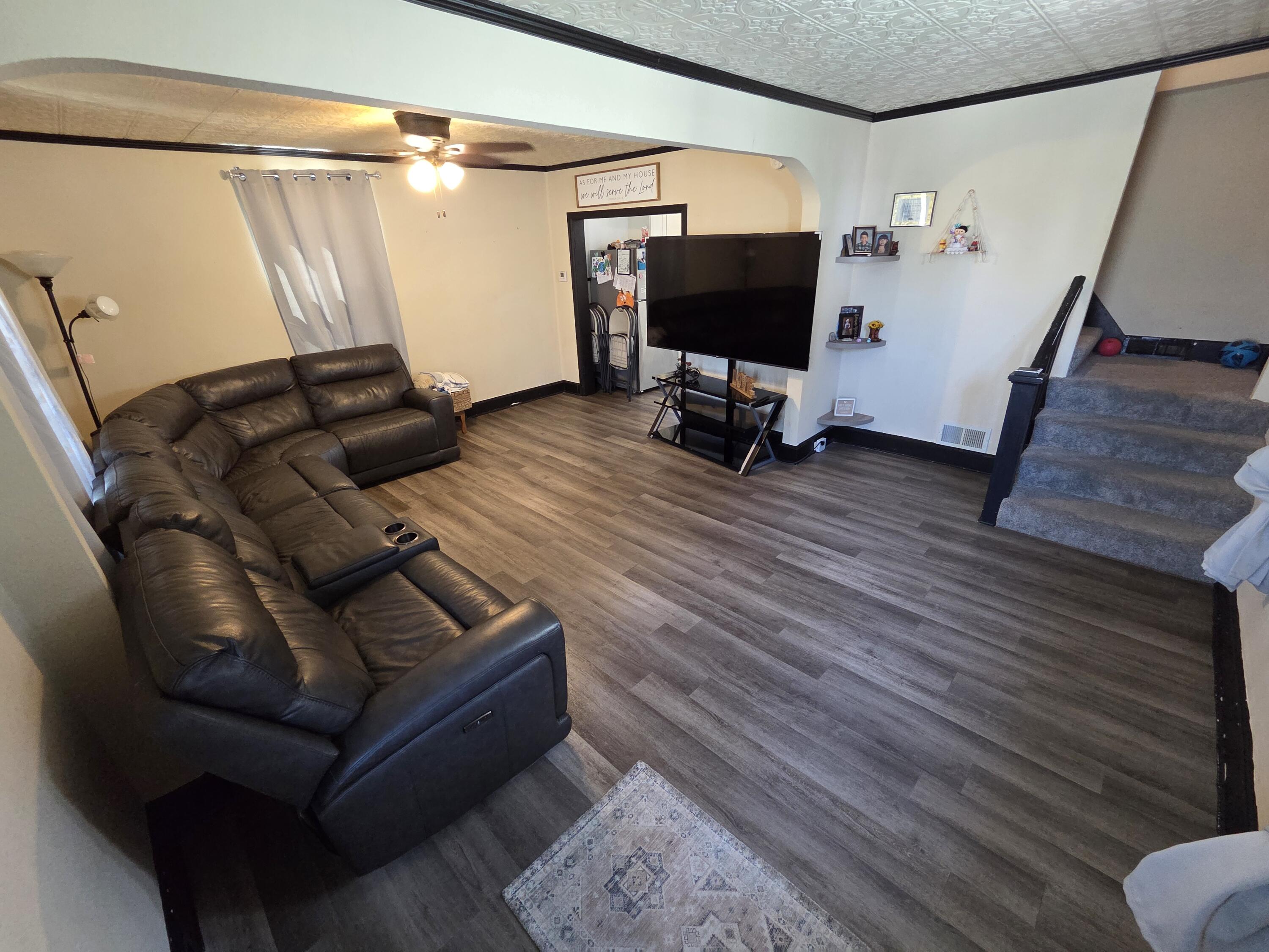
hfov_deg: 106.2
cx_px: 634
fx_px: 477
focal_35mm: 13
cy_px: 476
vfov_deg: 89.9
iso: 800
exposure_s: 1/60
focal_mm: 2.2
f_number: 2.2
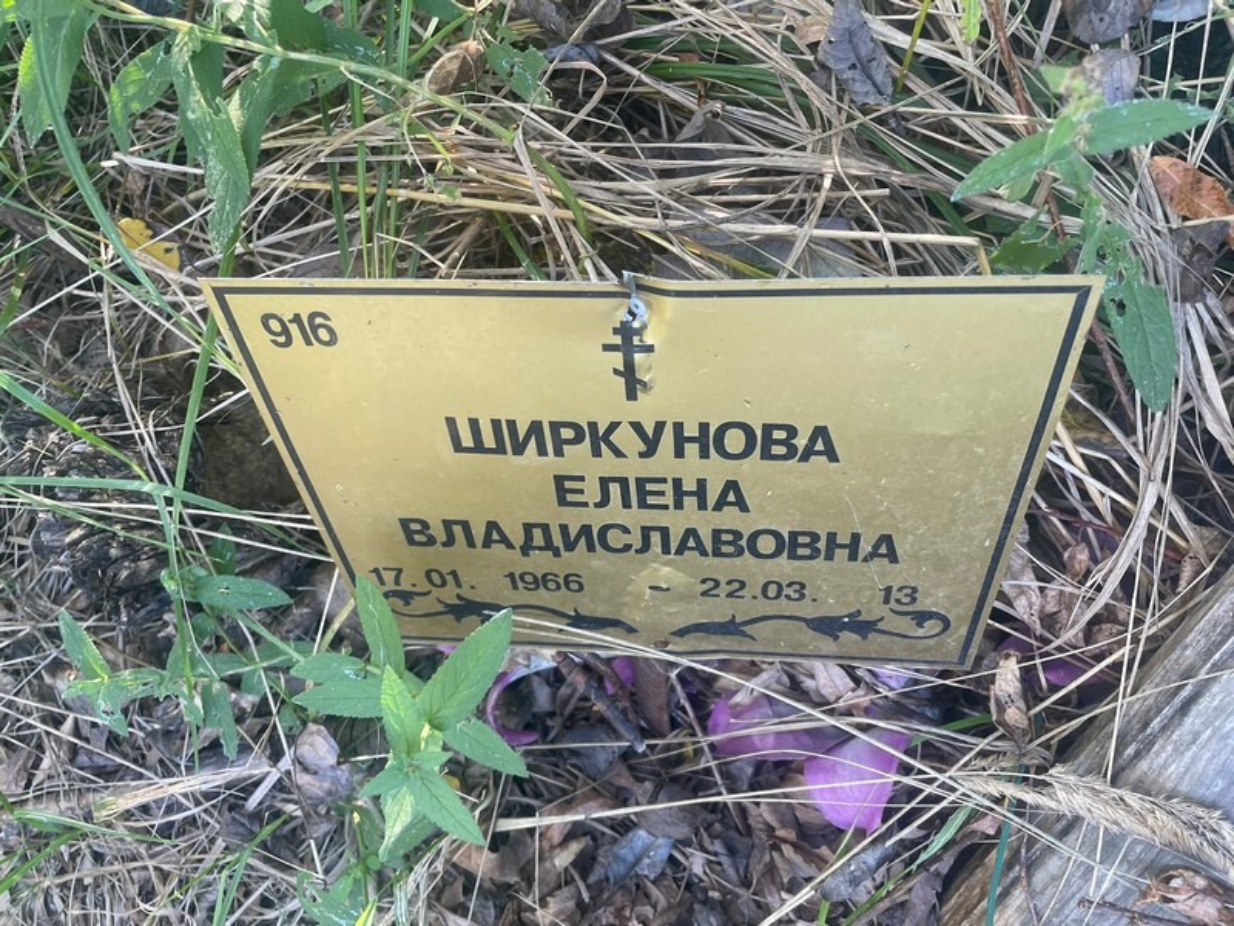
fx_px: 927
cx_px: 617
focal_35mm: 26
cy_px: 463
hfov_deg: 67.3
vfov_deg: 53.1
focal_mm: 4.2
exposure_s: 1/121
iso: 64
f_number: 1.6
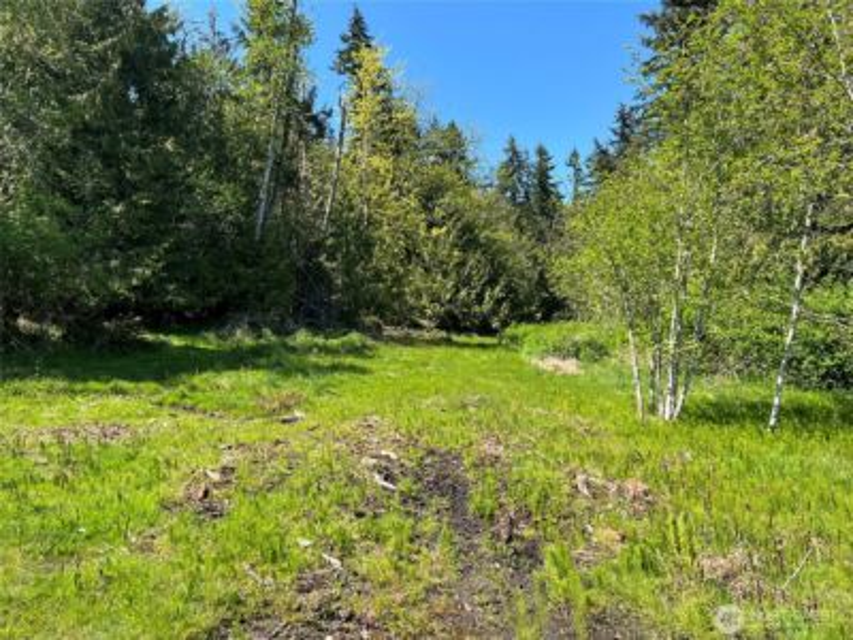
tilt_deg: +3.9
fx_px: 641
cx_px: 426
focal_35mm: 26
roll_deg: +2.2
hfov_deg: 67.3
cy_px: 320
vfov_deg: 53.1
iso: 50
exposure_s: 1/1488
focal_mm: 5.7
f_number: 1.5
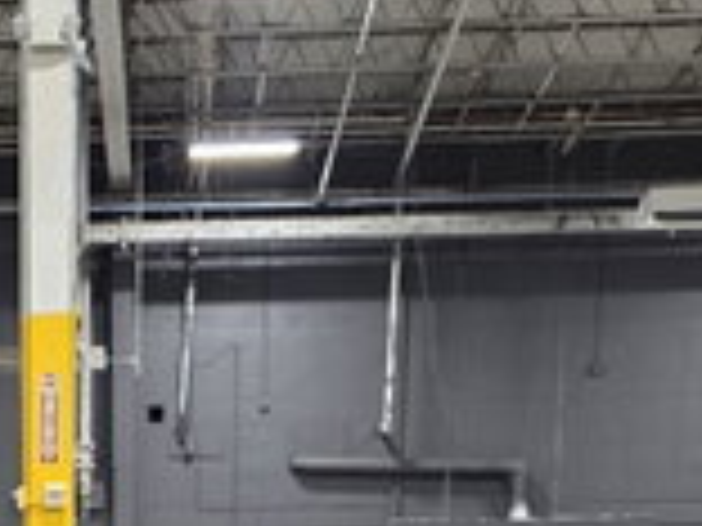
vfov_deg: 11.1
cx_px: -18
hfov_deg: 17.0
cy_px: 1236
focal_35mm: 113
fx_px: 2292
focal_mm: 6.3
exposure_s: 1/120
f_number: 1.7
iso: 400
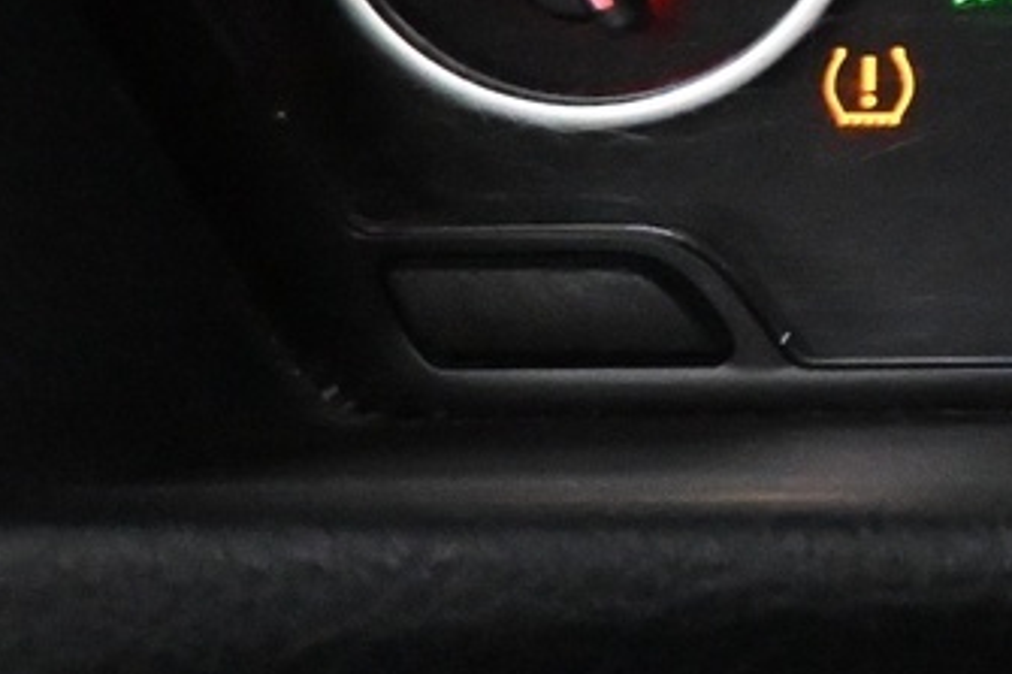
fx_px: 3259
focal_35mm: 116
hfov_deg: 13.7
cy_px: -478
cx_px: 2287
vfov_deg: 11.1
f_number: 3.5
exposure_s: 1/60
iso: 7200
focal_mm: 16
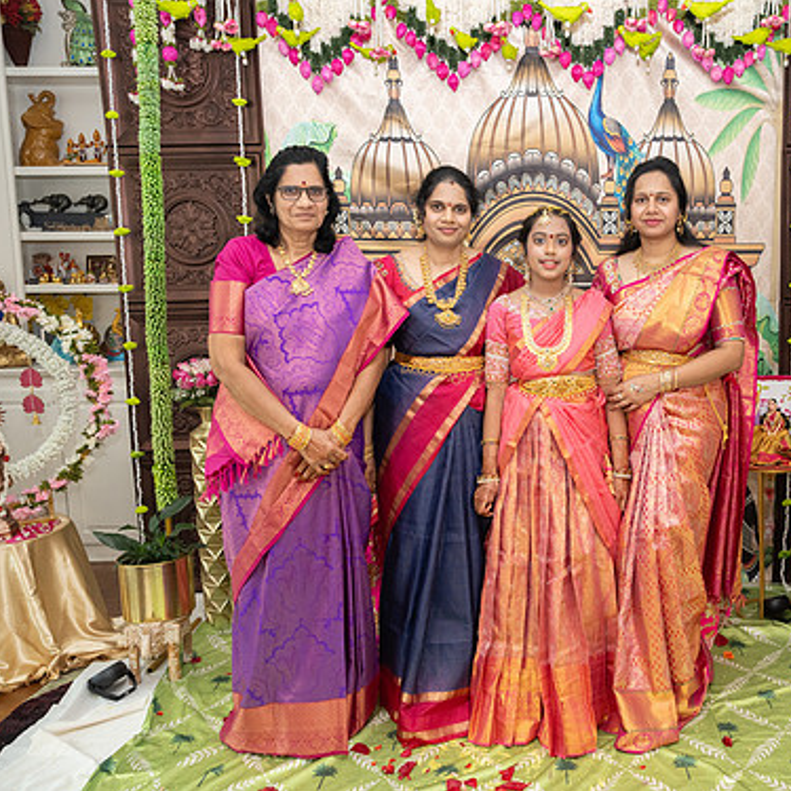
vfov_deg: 51.1
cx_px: 536
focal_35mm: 32
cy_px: 385
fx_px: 827
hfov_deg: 50.1
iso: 800
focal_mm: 24
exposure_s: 1/160
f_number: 3.5
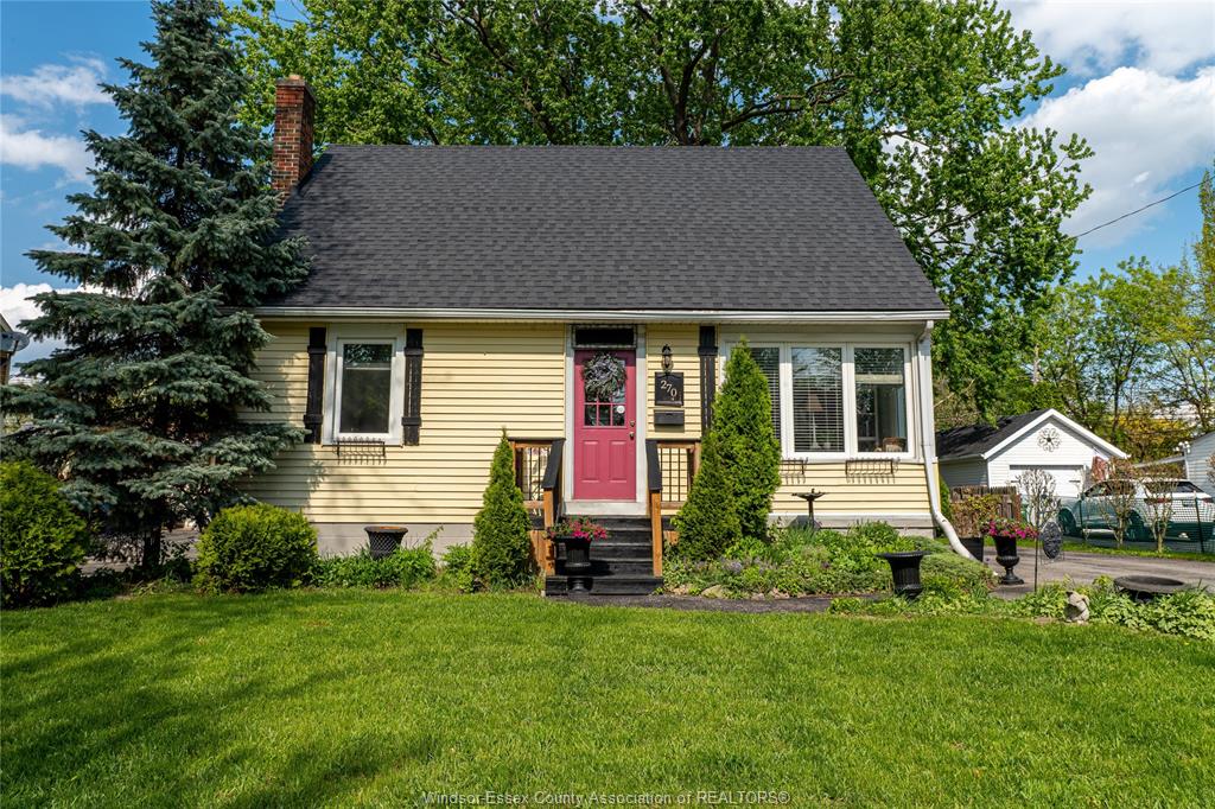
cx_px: 608
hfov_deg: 73.8
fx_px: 810
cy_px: 404
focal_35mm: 24
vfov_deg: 53.1
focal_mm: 24
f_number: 16
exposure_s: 1/400
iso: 100
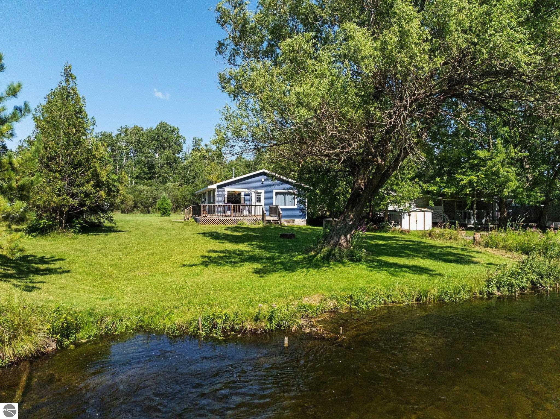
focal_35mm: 24
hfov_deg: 71.6
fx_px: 388
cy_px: 210
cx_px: 280
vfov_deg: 56.8
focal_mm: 12.29
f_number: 2.8
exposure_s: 1/2500
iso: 800
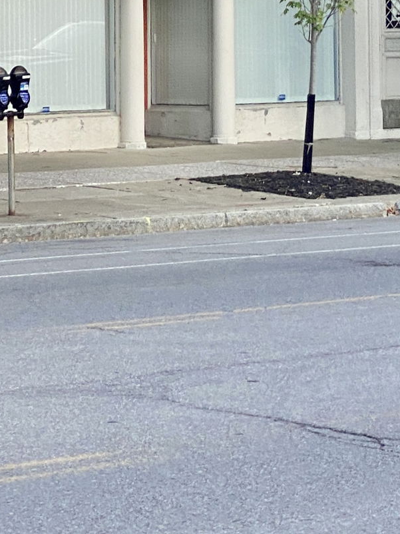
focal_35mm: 166
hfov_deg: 8.9
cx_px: 218
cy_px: -179
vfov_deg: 11.6
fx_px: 2559
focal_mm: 6
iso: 20
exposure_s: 1/505
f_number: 2
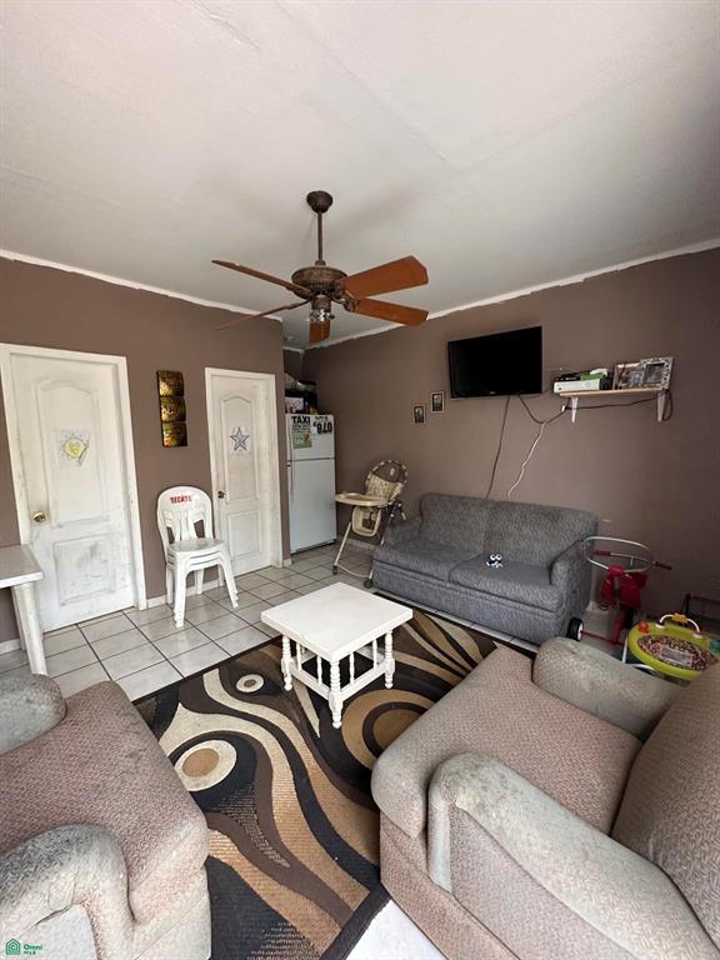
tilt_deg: -6.7
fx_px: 388
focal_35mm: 14
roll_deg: +0.3
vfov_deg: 102.1
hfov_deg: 85.7
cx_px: 360
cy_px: 480
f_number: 2.2
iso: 320
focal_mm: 2.22
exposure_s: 1/87
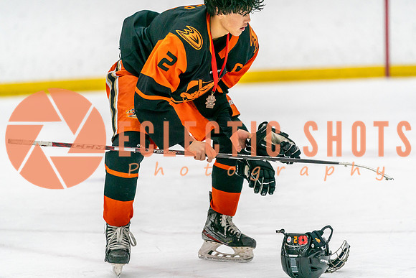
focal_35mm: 200
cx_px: 208
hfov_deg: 10.3
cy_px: 139
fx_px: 2312
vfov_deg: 6.9
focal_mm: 200
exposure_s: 1/1250
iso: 3200
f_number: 2.8
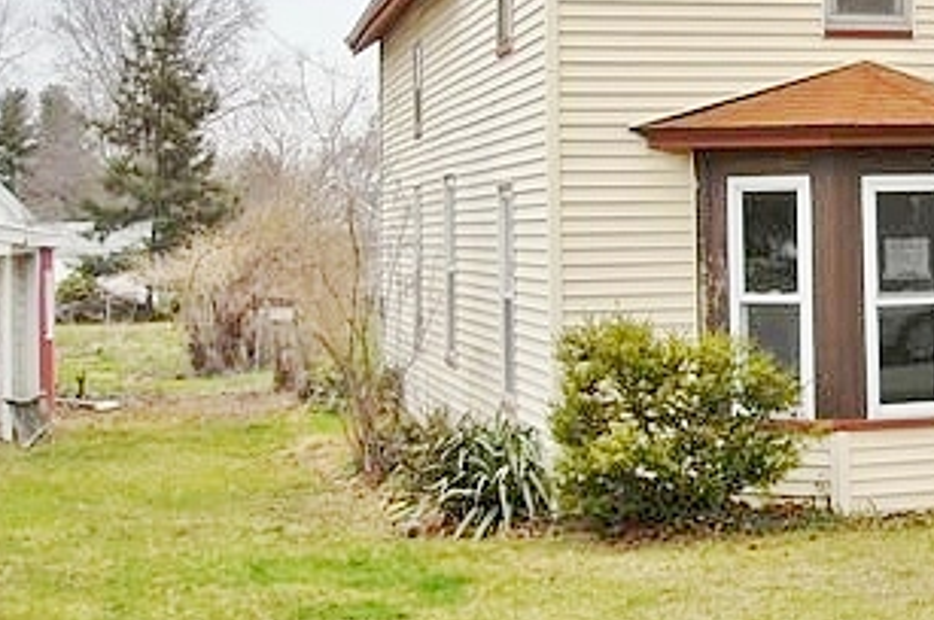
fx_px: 1970
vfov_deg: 17.8
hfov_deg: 25.4
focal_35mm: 76
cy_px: 152
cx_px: 931
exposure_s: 1/228
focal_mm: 5.7
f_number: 2.8
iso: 64
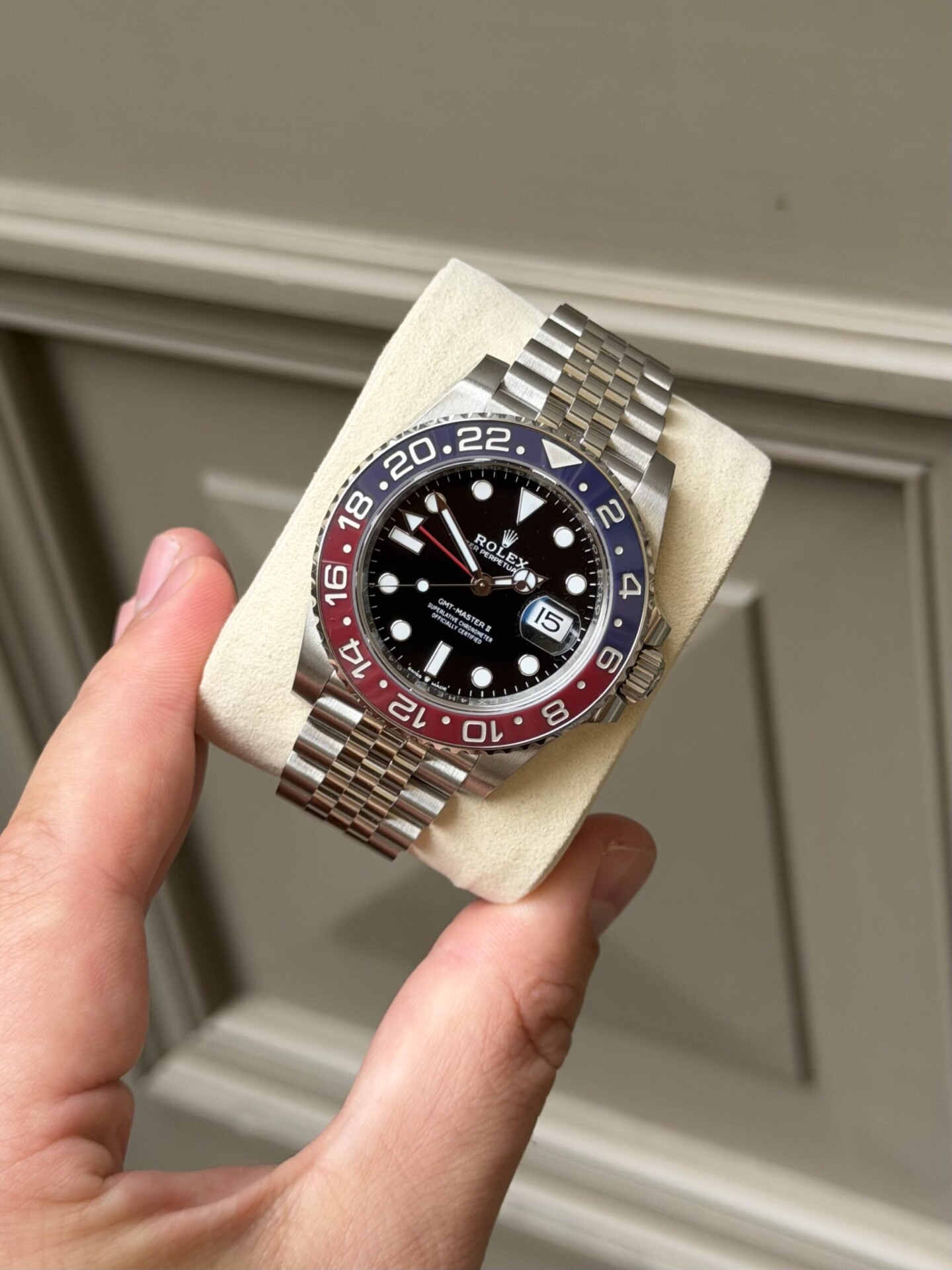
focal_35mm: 48
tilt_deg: -35.2
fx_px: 1760
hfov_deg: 30.3
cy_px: 635
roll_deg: +10.3
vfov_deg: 39.7
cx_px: 476
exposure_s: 1/327
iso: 64
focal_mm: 6.76
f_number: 1.78
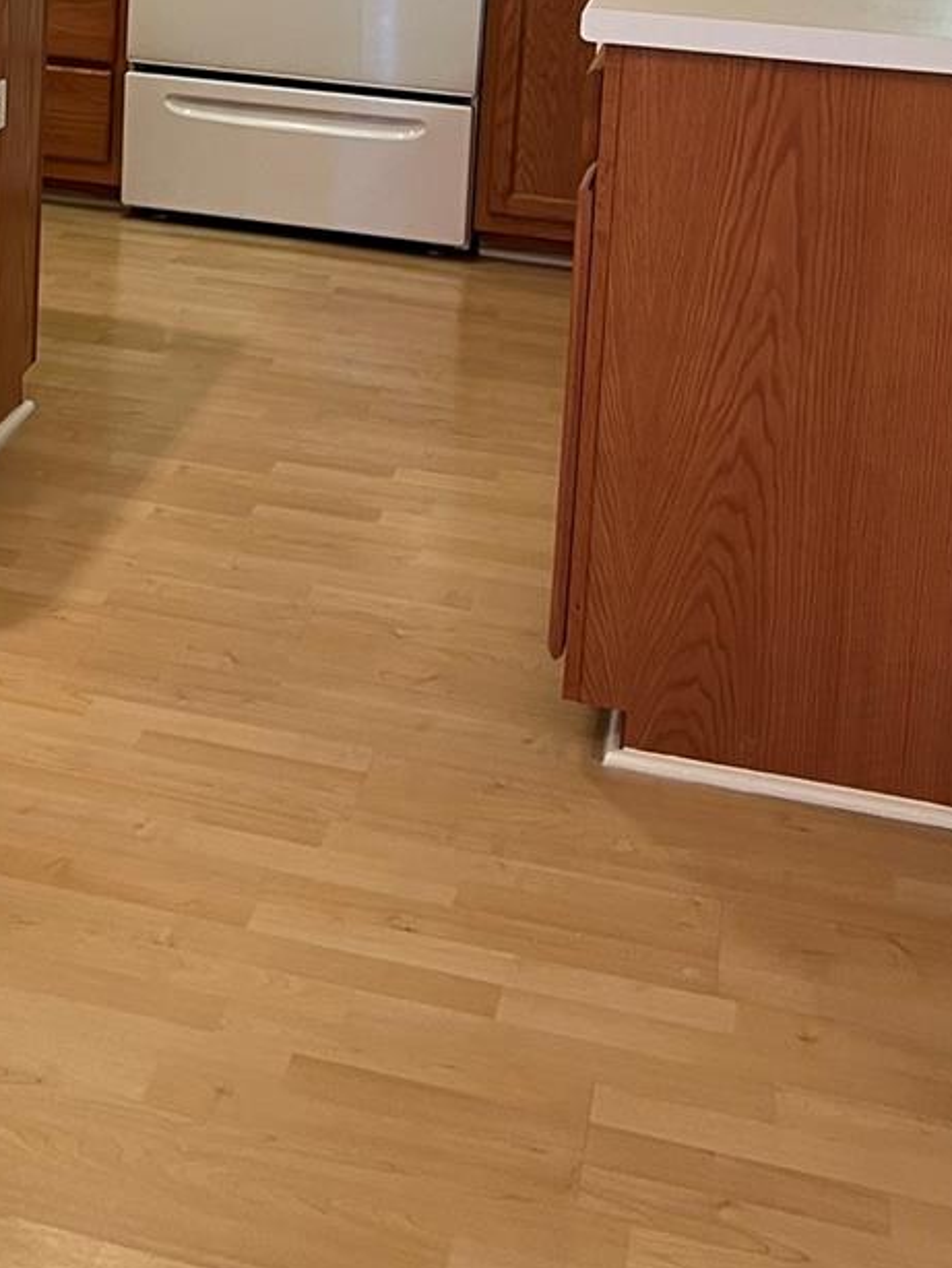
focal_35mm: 65
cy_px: -74
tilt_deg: -6.8
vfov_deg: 27.6
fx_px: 2382
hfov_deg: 21.7
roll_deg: -1.7
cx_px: -25
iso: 100
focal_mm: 5.7
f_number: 1.5
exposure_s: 1/60
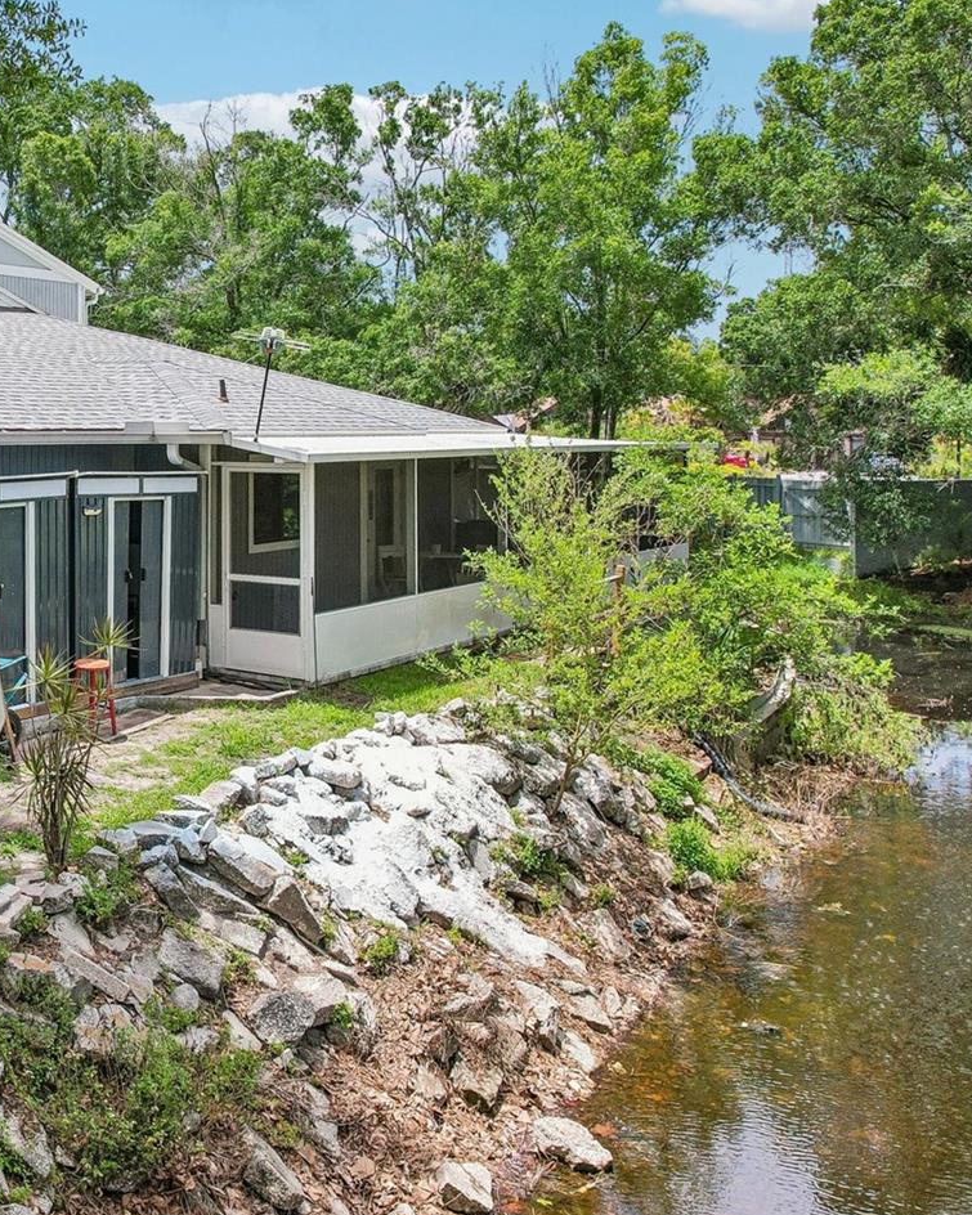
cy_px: 644
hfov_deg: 39.1
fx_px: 1259
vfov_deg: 51.5
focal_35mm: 35
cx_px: 86
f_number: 2.8
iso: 100
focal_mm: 8.4
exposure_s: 1/1500
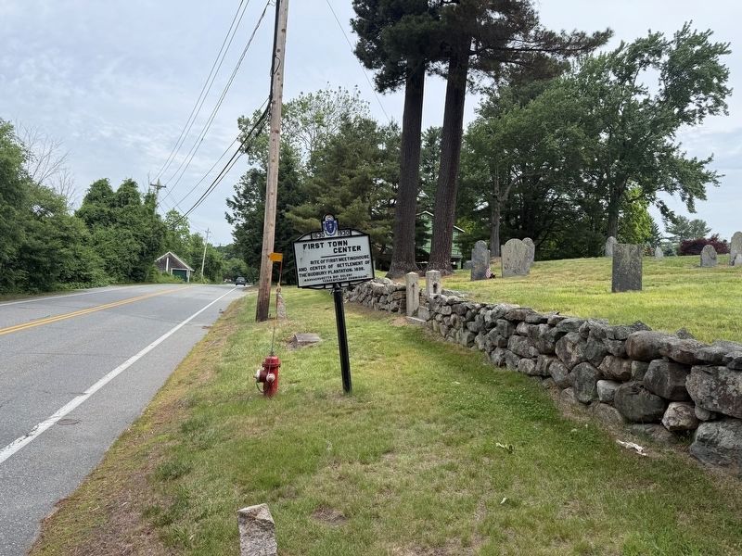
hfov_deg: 71.6
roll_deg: -3.3
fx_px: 514
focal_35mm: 24
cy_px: 278
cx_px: 371
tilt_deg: +2.3
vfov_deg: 56.8
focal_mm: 6.76
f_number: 1.78
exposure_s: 1/2299
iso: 80
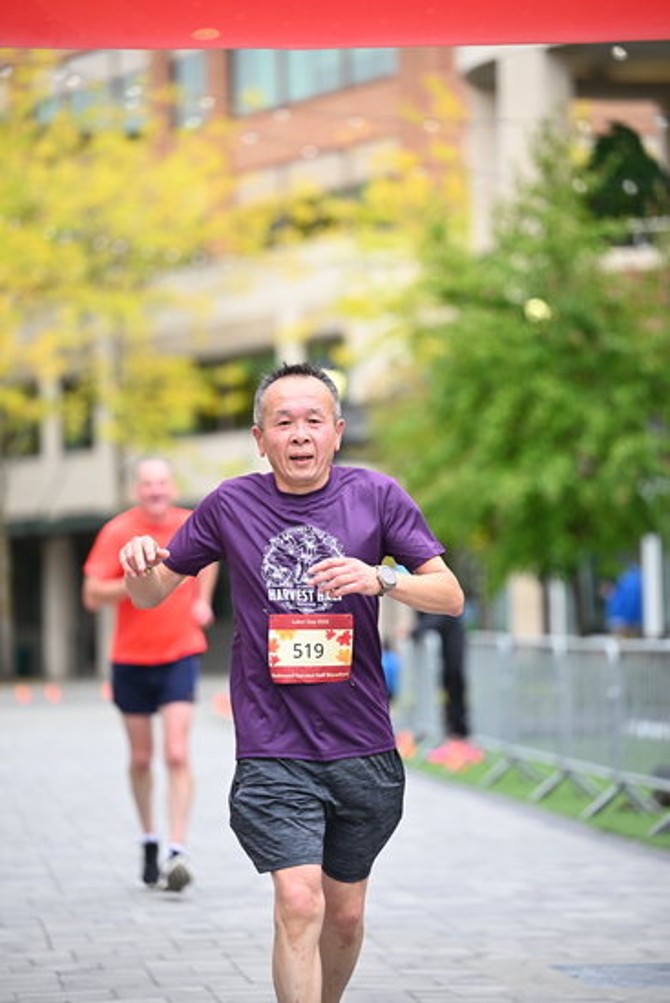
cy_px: 502
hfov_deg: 9.8
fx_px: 3906
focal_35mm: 140
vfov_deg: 14.6
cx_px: 335
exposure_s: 1/1600
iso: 640
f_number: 2.8
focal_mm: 140
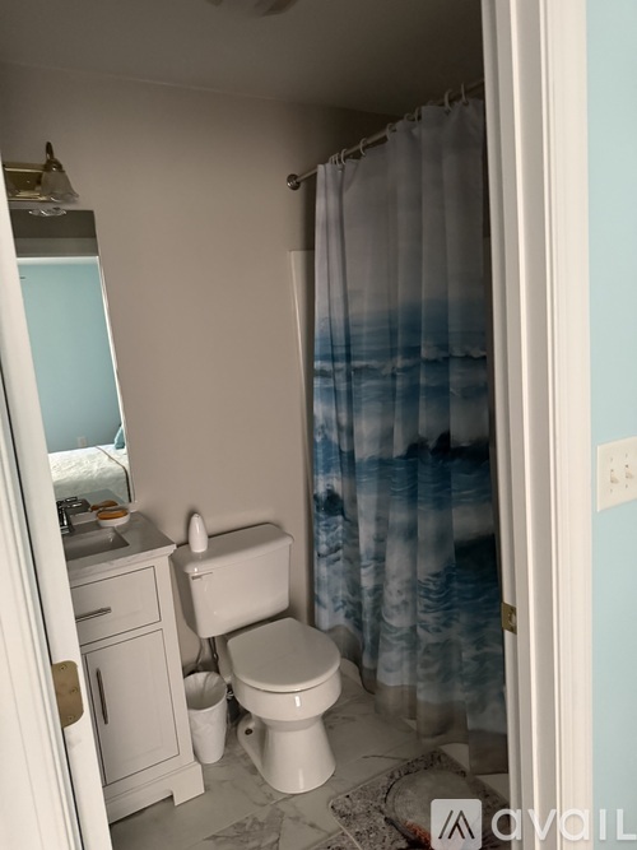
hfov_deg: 56.8
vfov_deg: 71.6
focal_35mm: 24
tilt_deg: -9.7
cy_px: 425
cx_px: 318
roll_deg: +4.8
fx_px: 589
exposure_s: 1/38
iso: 1000
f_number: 1.78
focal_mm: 6.76
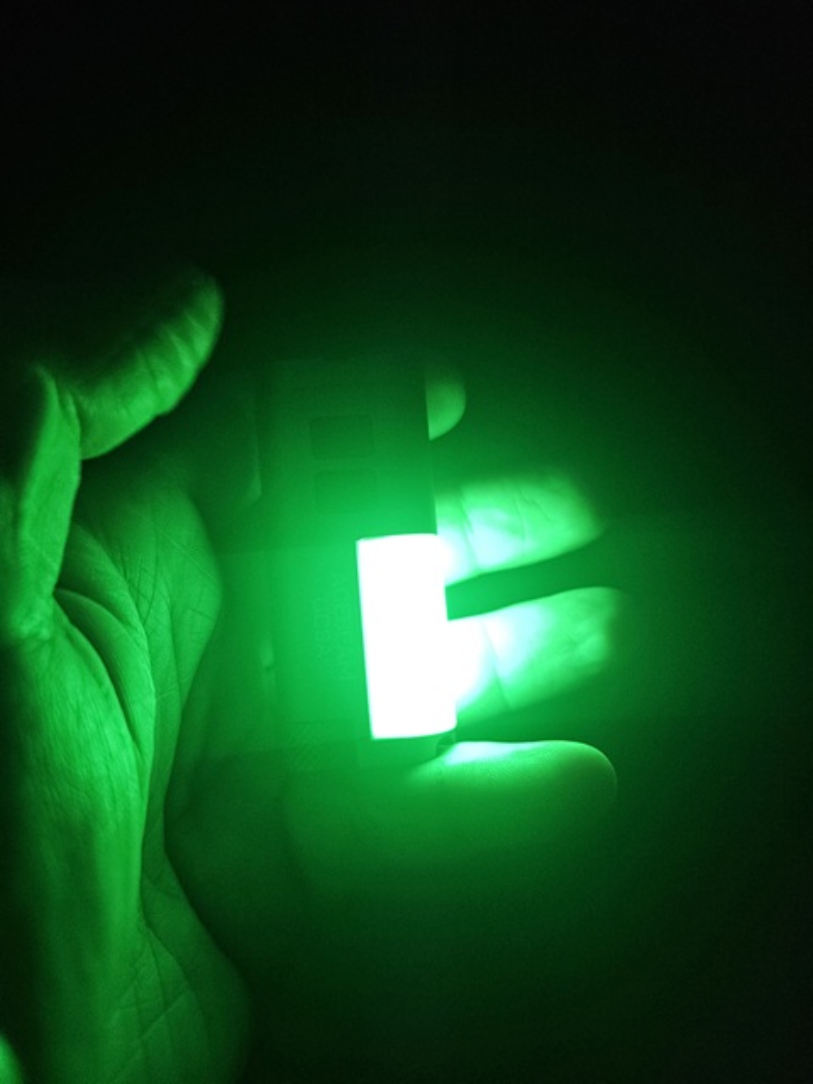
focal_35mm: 23
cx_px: 406
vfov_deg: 73.9
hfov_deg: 58.9
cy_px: 542
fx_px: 720
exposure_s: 1/33.5
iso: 640
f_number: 1.7
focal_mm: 6.3
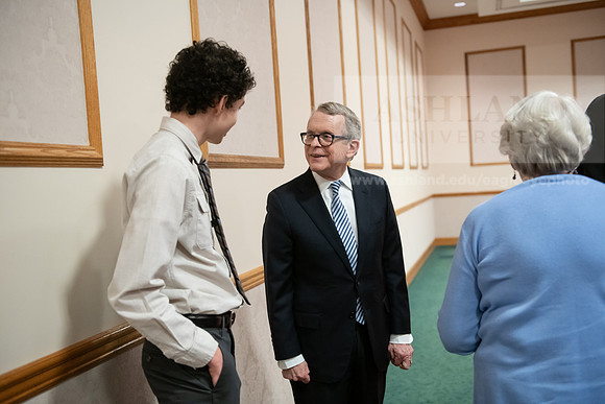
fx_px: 639
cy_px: 202
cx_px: 302
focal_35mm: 38
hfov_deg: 50.7
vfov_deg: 35.1
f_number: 3.2
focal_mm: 38
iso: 2500
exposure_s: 1/200
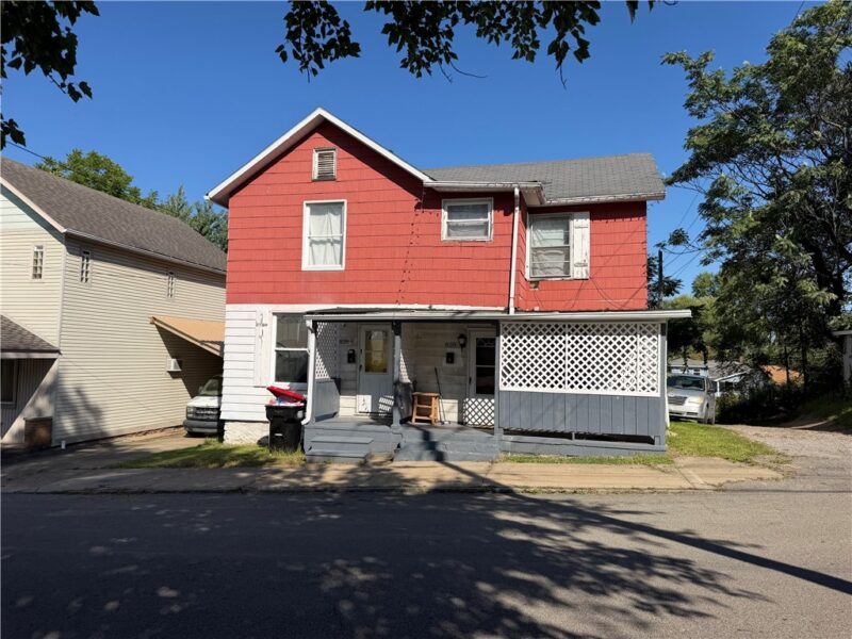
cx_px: 426
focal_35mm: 24
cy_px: 320
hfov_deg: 71.6
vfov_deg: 56.8
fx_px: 591
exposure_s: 1/5319
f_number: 1.78
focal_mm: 6.76
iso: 80
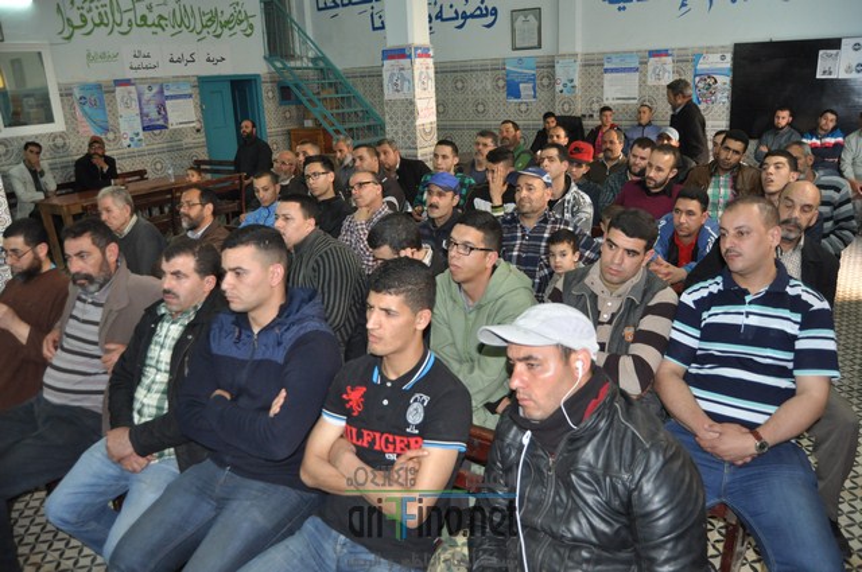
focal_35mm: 27
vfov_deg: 47.8
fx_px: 646
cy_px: 286
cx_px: 431
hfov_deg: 67.4
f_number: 3.5
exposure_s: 1/60
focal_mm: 18
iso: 800
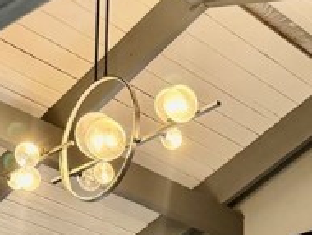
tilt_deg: +5.8
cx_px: 286
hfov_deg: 19.8
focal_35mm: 97
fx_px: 875
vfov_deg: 13.0
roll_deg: -0.2
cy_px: 490
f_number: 1.78
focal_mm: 6.76
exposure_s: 1/60
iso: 500
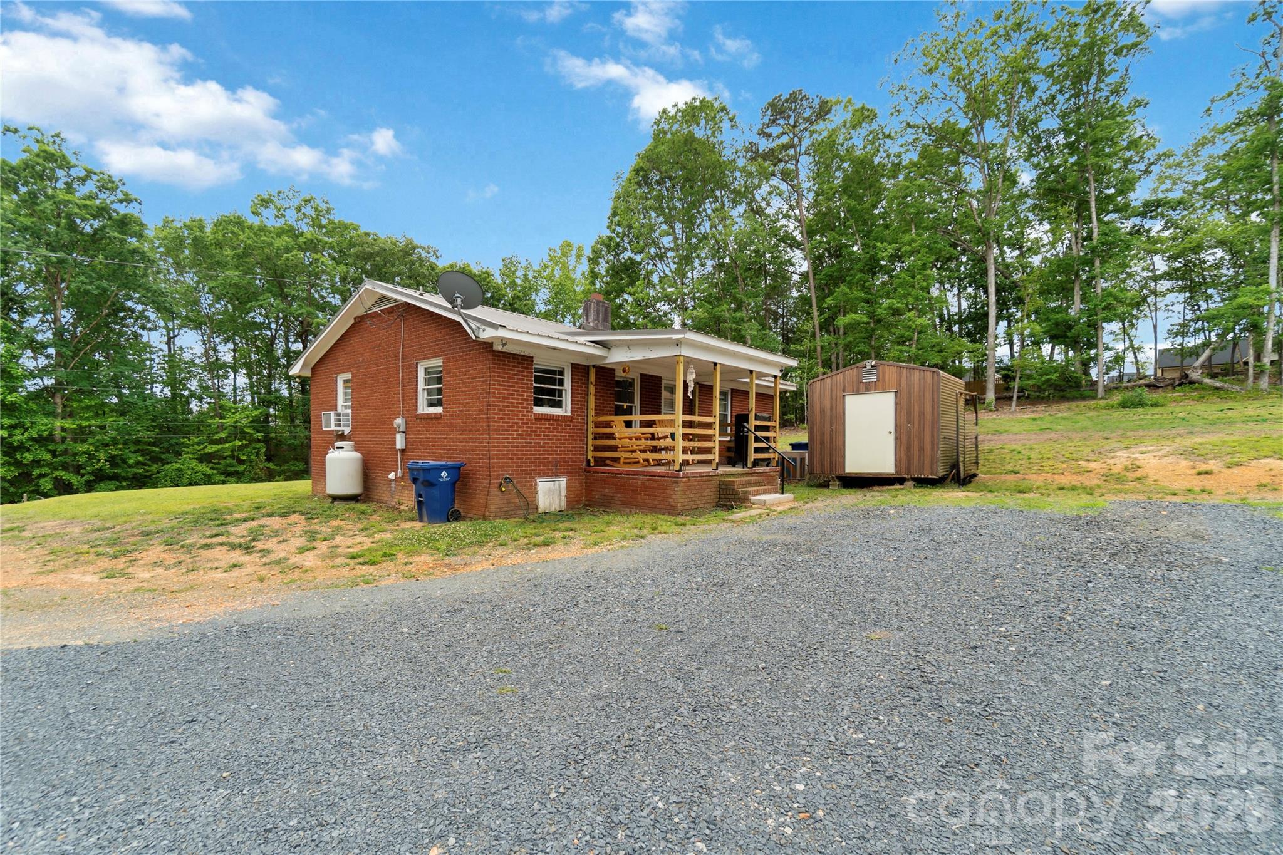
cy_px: 428
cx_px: 642
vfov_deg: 77.3
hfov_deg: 100.4
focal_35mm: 15
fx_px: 535
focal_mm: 10
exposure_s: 1/250
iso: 100
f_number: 4.5
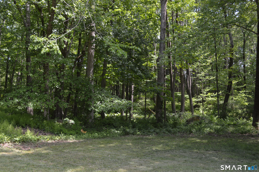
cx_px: 130
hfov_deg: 57.3
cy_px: 86
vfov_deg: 39.9
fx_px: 237
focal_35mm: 33
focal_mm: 22
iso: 250
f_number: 5.6
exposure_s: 1/125
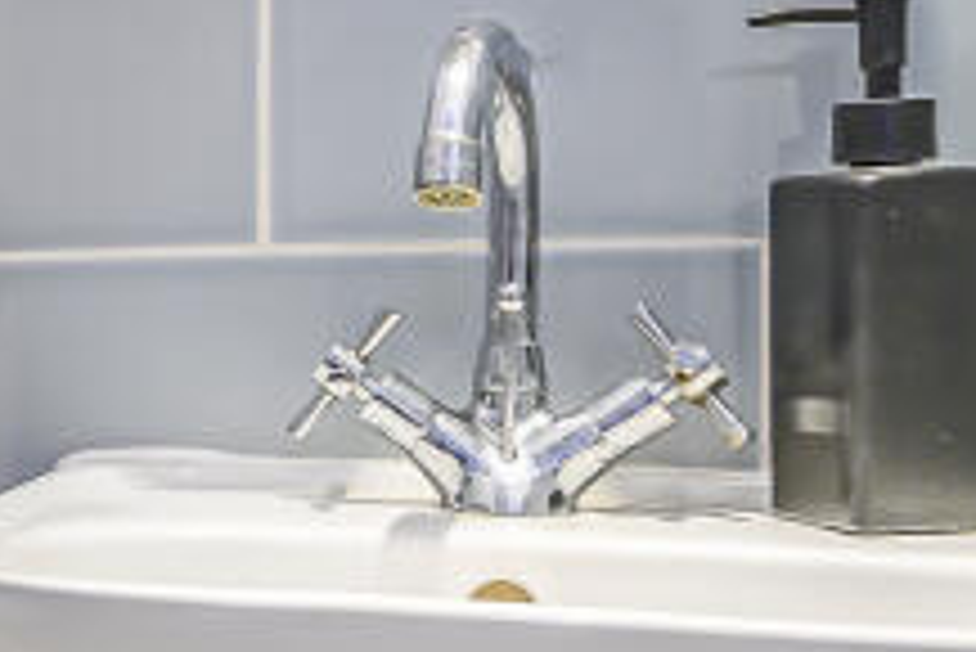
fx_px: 1790
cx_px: -265
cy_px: 304
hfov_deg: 26.3
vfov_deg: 20.6
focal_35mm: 66
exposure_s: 1/10
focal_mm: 14
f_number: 7.1
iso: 400
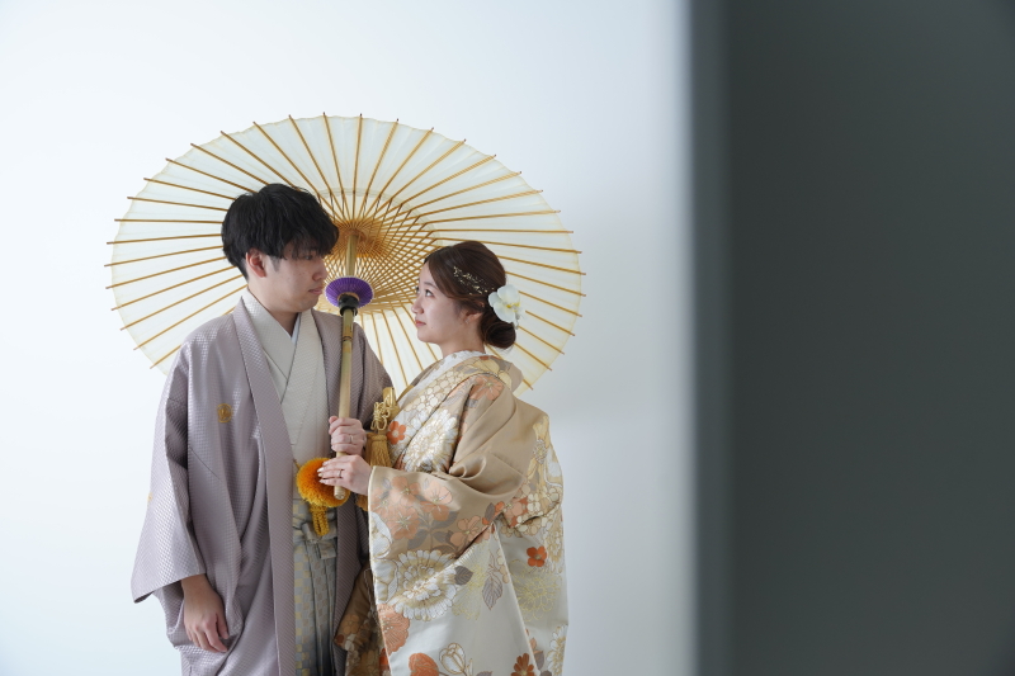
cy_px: 338
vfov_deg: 30.3
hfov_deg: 44.2
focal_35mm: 44
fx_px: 1249
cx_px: 508
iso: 250
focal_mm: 44.3
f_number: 5
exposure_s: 1/125
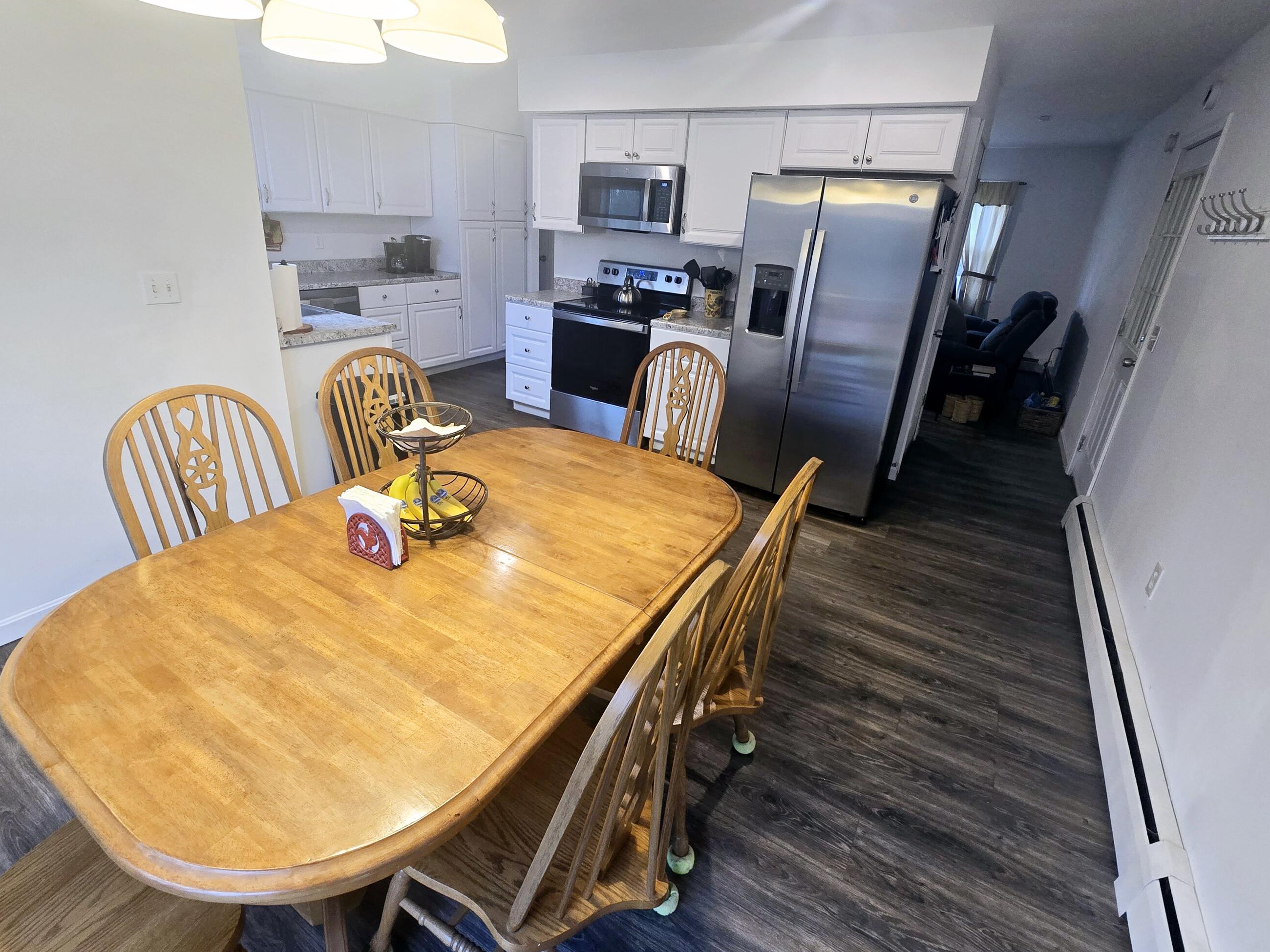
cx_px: 620
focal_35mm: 15
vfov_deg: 81.7
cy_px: 461
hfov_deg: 98.2
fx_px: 550
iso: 160
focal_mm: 2.2
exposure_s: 1/50
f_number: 2.2
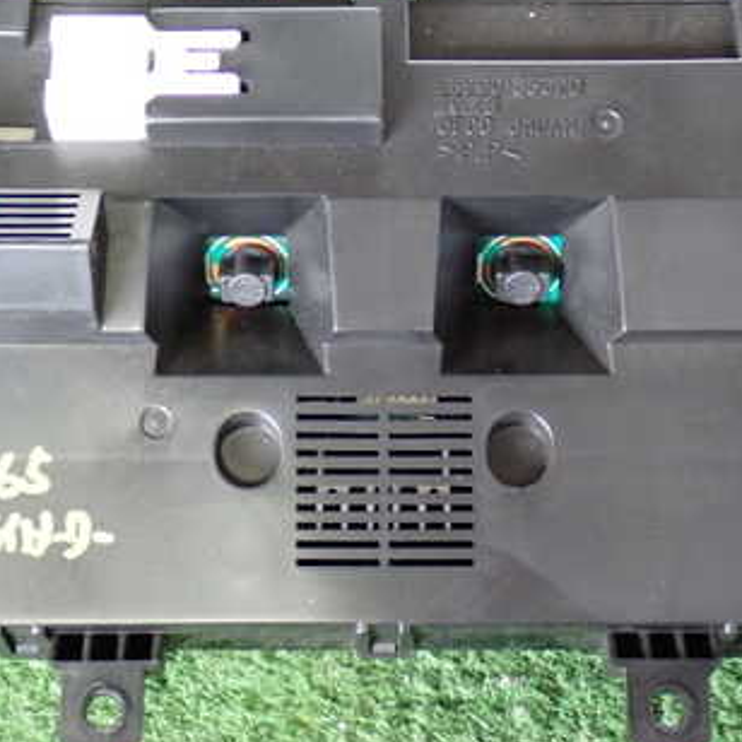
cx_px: 366
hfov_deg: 21.4
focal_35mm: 81
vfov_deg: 21.4
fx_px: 1964
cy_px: 313
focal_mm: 8.4
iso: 800
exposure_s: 1/30
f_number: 3.1
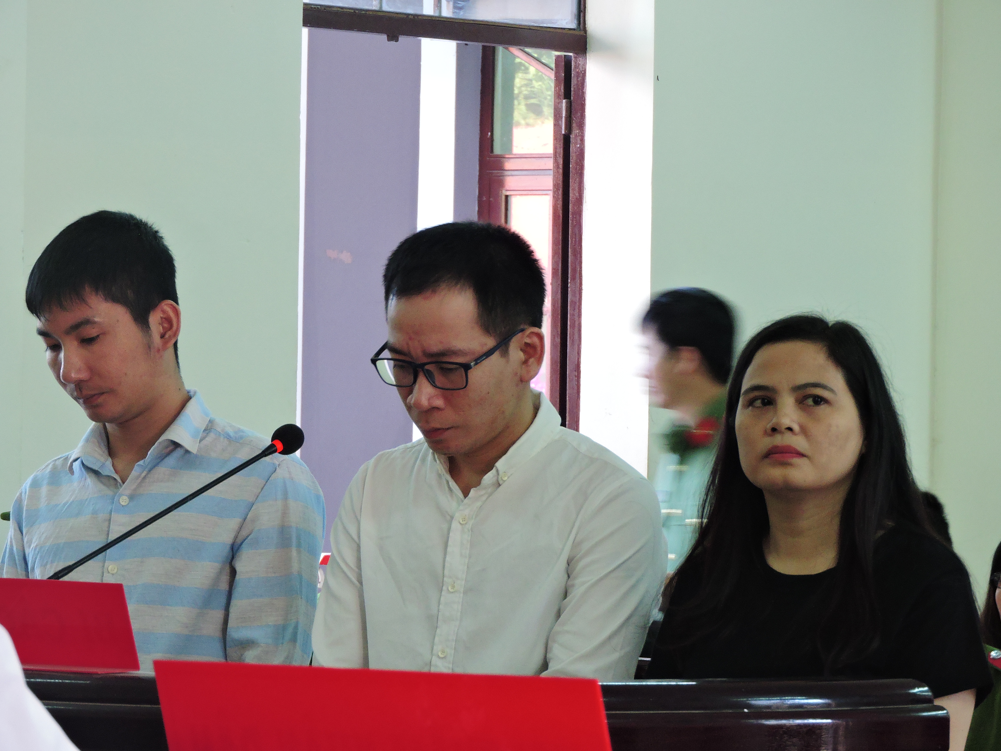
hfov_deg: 9.0
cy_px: 376
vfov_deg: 6.8
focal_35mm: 220
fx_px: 6362
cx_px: 500
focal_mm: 39.4
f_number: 5.3
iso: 400
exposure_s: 1/15
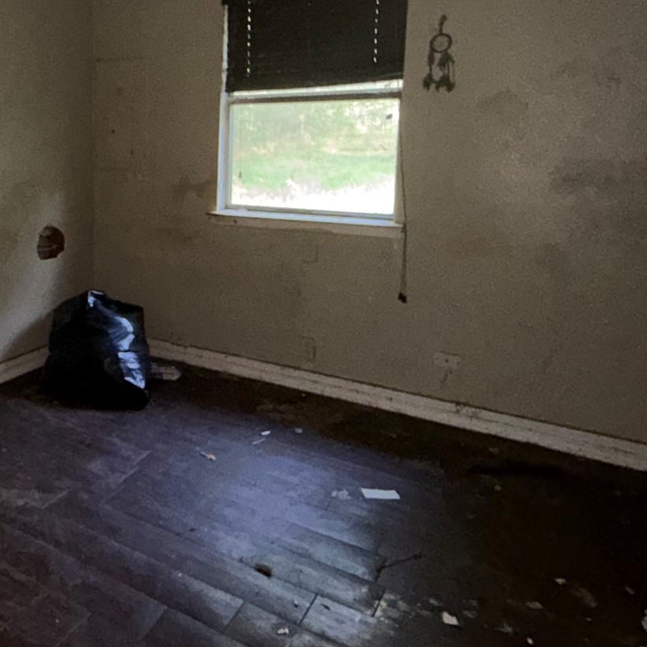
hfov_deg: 47.4
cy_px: 215
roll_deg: +2.3
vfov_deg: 51.5
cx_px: 69
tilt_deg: -8.3
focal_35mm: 31
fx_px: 656
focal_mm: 2.22
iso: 200
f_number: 2.2
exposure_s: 1/38
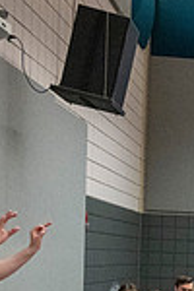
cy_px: 288
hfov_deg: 12.8
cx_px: 388
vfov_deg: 21.2
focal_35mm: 93
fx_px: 752
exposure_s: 1/500
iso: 10000
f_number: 4
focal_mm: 24
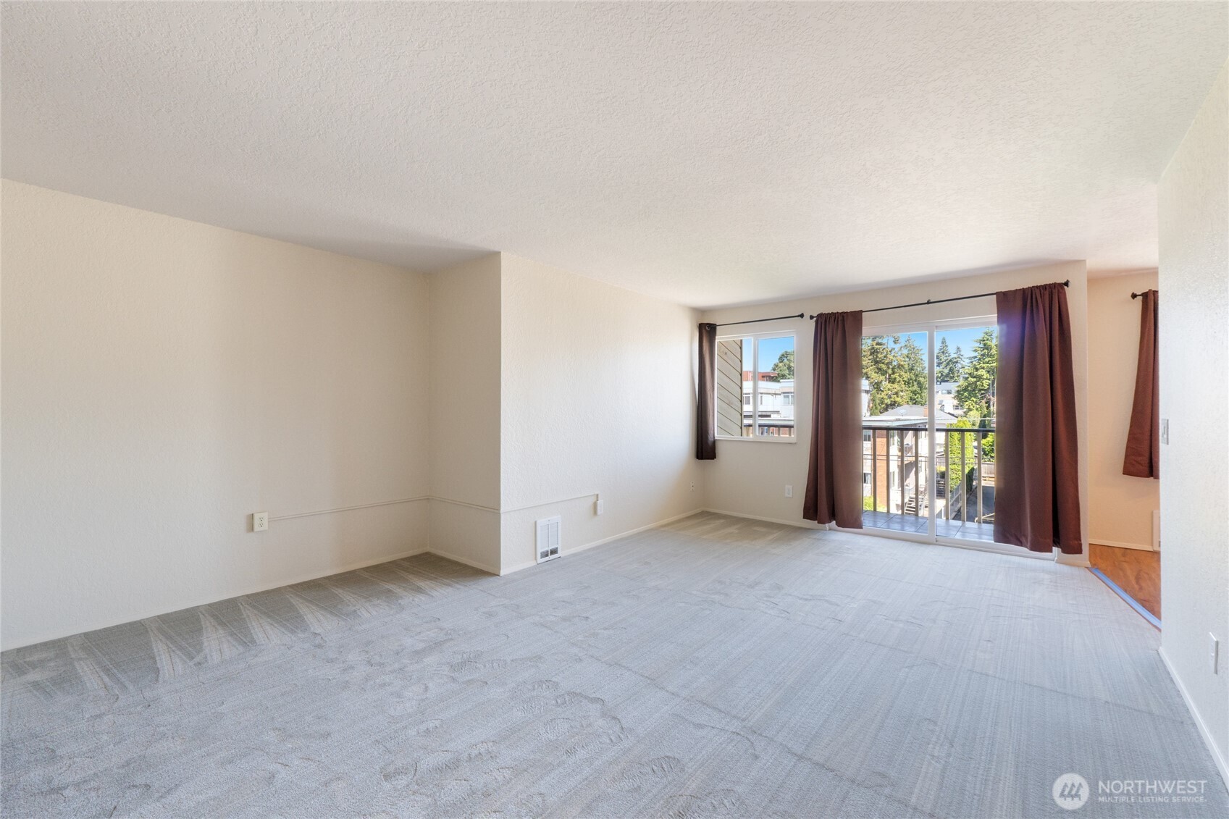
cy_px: 410
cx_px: 614
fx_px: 512
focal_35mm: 15
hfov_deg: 100.4
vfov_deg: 77.3
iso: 250
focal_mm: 10
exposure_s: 1/5
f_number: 9
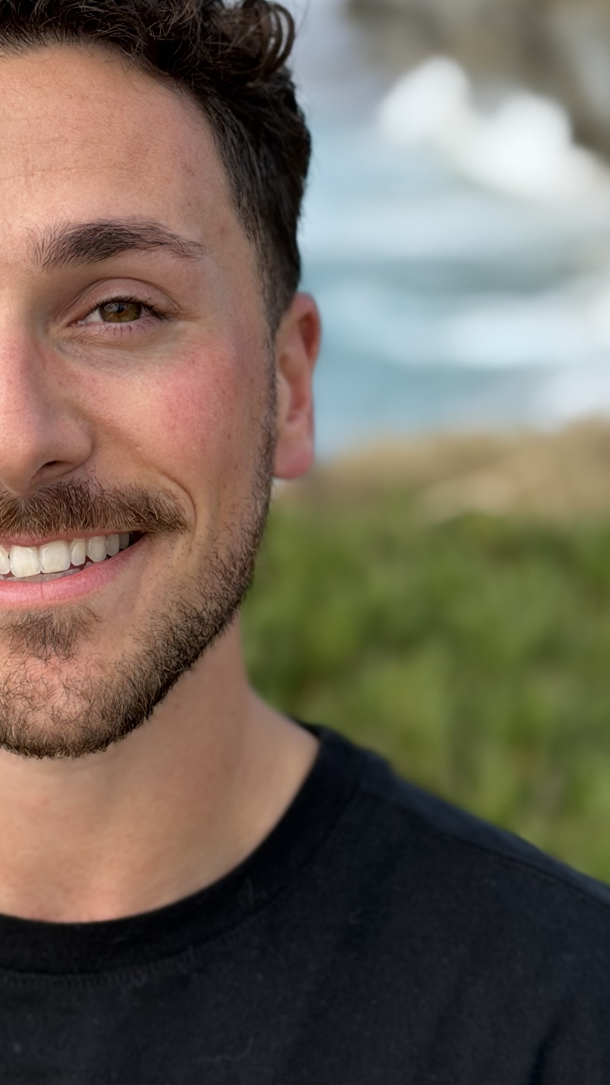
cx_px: 64
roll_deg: -2.6
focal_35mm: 86
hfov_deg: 13.9
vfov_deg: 24.7
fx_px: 2473
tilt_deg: -15.2
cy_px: 460
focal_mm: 6.76
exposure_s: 1/2577
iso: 64
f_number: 1.78
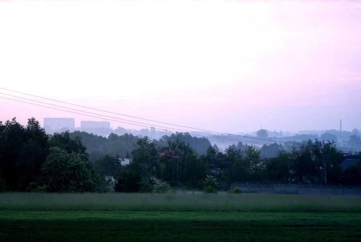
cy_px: 121
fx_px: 1054
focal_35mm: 105
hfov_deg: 19.4
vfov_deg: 13.1
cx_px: 180
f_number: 5.6
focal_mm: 70
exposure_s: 1/100
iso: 400
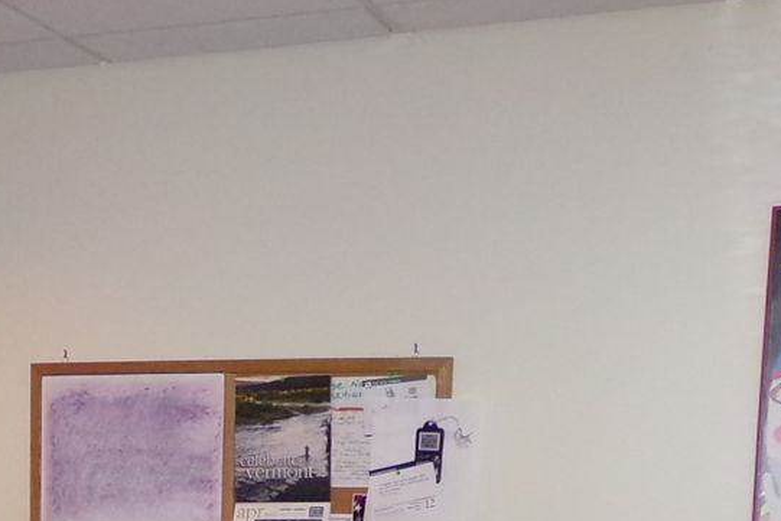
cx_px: 98
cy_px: 863
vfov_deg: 15.3
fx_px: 1736
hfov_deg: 24.7
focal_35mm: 80
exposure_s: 1/34
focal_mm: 4.7
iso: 200
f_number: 3.2
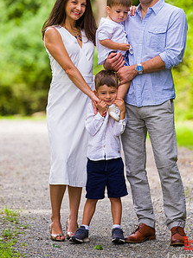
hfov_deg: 5.5
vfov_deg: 7.4
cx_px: 115
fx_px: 2003
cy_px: 86
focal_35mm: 269
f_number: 4
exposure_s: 1/250
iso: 200
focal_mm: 185
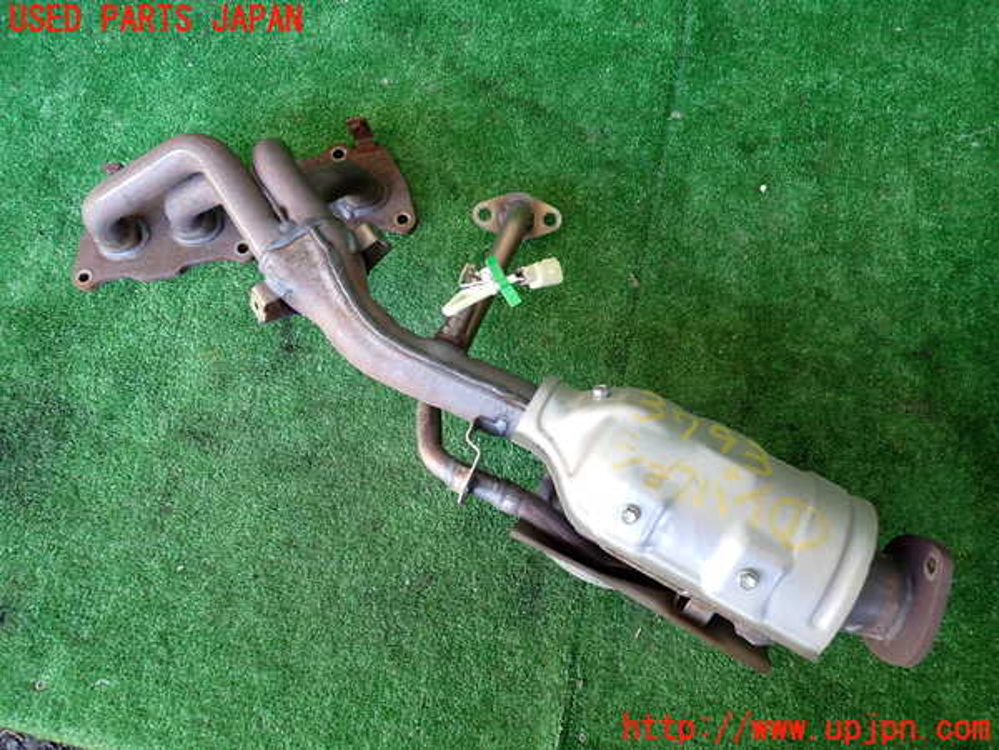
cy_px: 375
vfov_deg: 54.9
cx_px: 500
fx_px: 721
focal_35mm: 25
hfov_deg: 69.4
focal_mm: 4.5
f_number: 2
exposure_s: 1/60
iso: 200
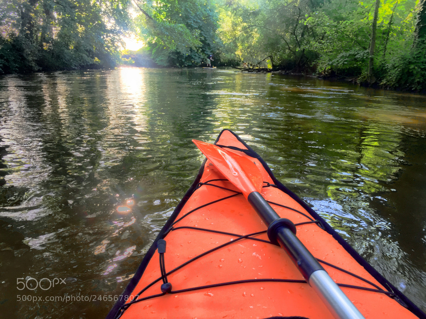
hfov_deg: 61.7
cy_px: 160
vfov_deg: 48.2
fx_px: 357
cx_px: 213
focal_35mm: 29
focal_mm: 4.15
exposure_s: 1/40
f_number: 2.2
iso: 32
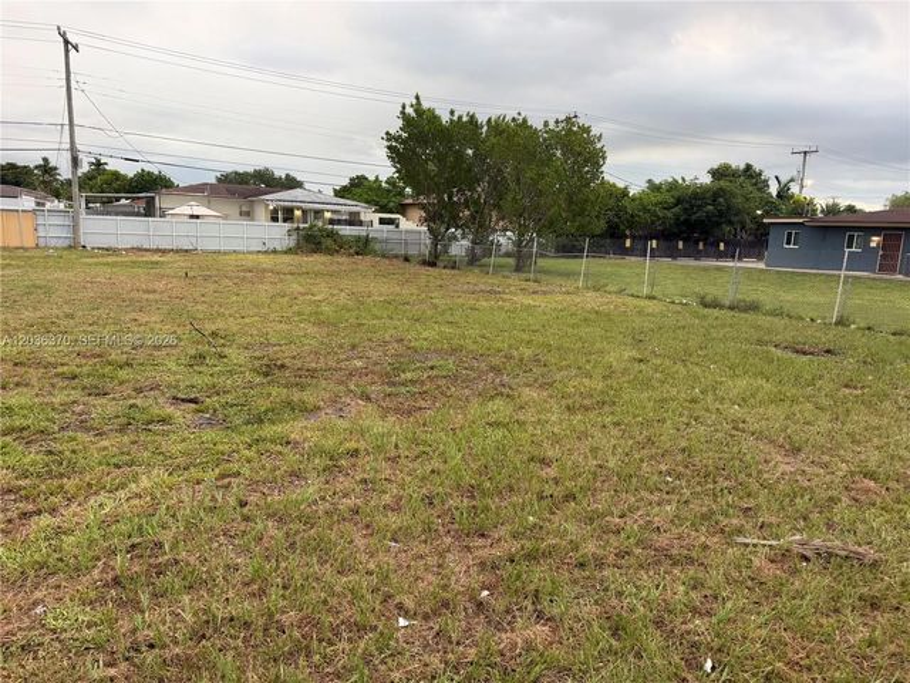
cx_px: 455
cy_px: 342
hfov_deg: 71.6
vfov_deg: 56.8
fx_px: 631
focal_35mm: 24
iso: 160
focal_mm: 6.76
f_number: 1.78
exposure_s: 1/121
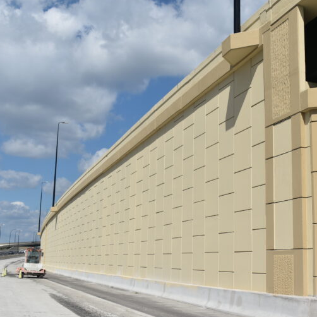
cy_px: 159
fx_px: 545
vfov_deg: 32.4
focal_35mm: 53
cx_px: 217
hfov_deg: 32.1
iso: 100
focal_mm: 27
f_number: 8
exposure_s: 1/640
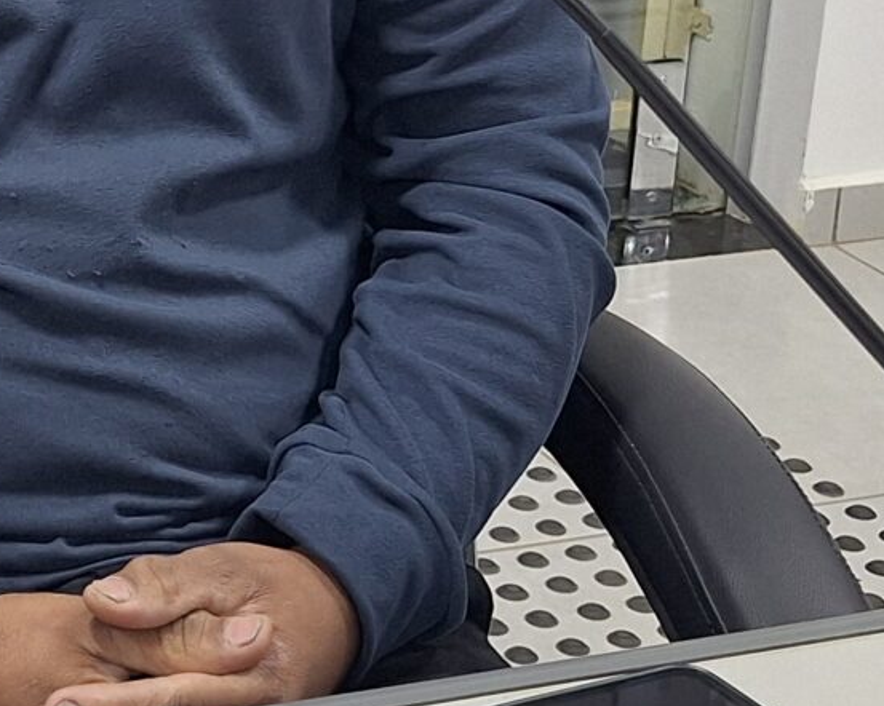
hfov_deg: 17.4
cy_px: 112
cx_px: -254
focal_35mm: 104
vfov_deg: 14.7
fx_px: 2720
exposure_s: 1/40
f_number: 1.8
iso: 80
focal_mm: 5.54
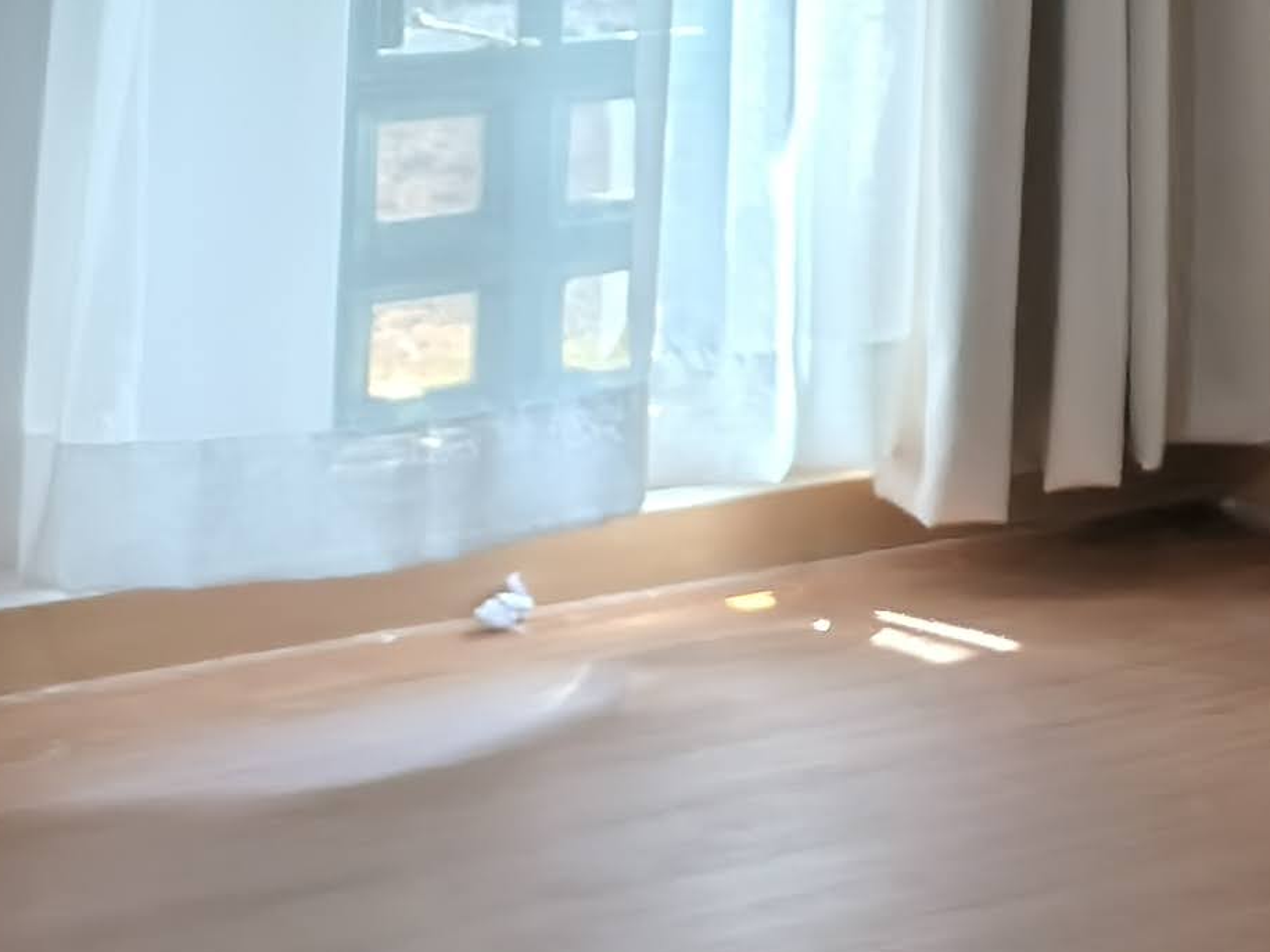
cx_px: 2688
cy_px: -597
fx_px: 3742
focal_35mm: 102
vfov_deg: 13.4
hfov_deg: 14.9
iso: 238
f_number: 1.8
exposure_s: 1/100
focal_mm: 5.56
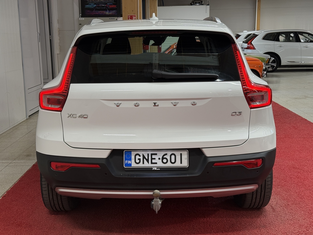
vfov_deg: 30.3
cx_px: 156
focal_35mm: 48
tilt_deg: -10.3
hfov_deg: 39.7
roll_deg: +0.6
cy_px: 118
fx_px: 434
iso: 64
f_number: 1.78
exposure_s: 1/121
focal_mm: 6.76
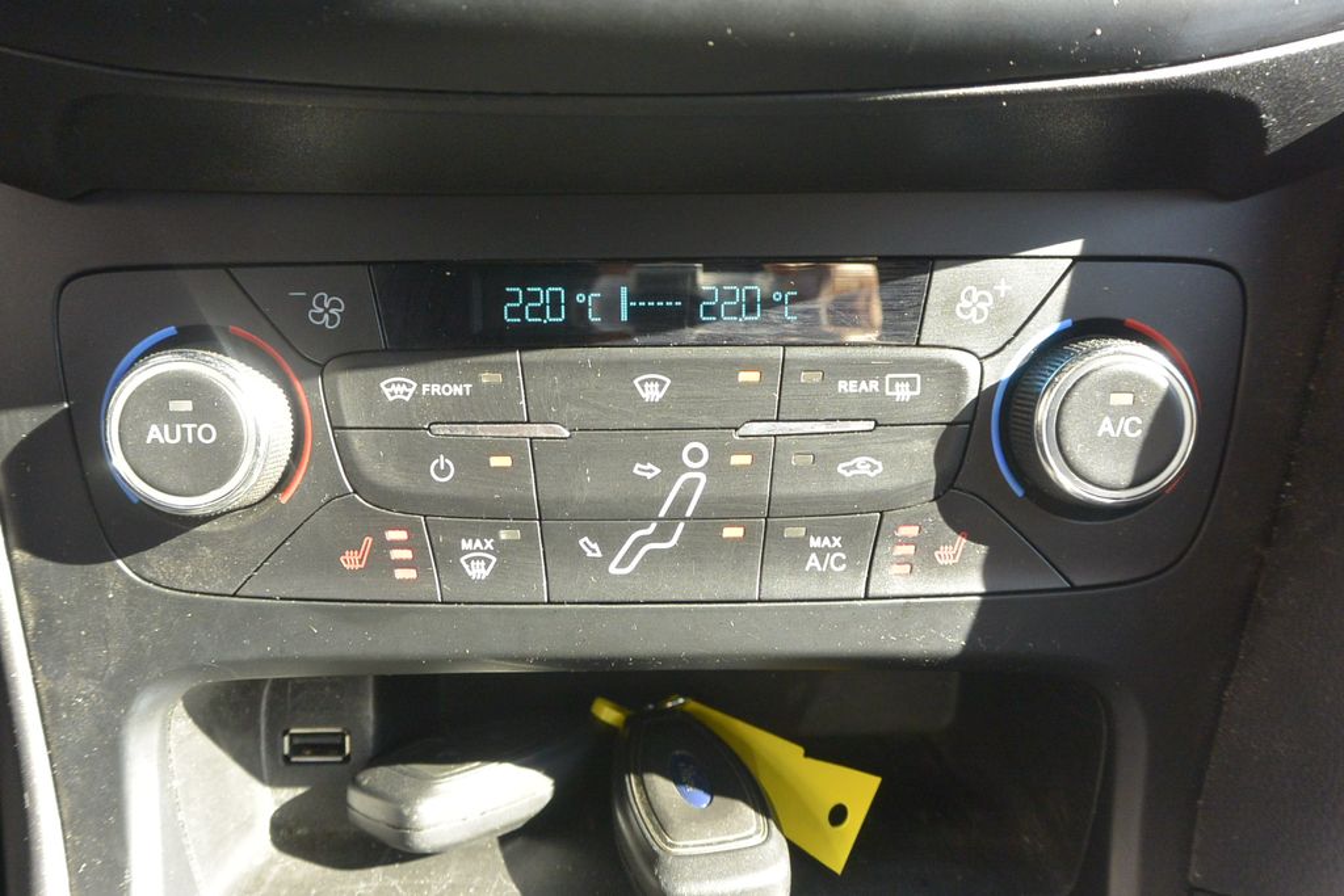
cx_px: 672
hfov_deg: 60.3
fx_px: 1157
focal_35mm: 31
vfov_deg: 42.3
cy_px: 448
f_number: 4
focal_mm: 11.8
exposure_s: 1/125
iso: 360
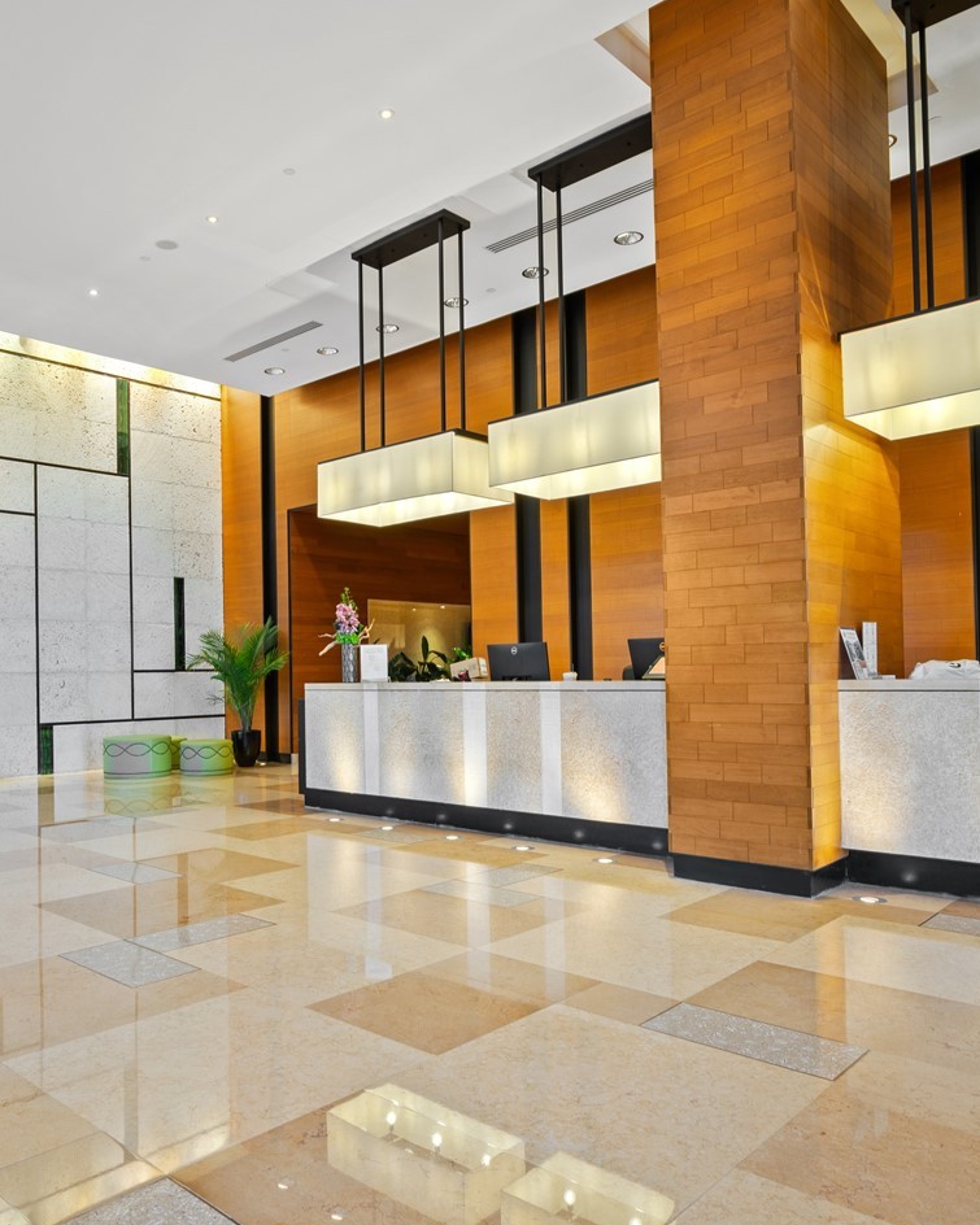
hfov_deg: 52.7
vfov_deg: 64.0
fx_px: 979
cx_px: 375
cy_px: 668
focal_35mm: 27
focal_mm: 16
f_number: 8
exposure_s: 1/1.25
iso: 200
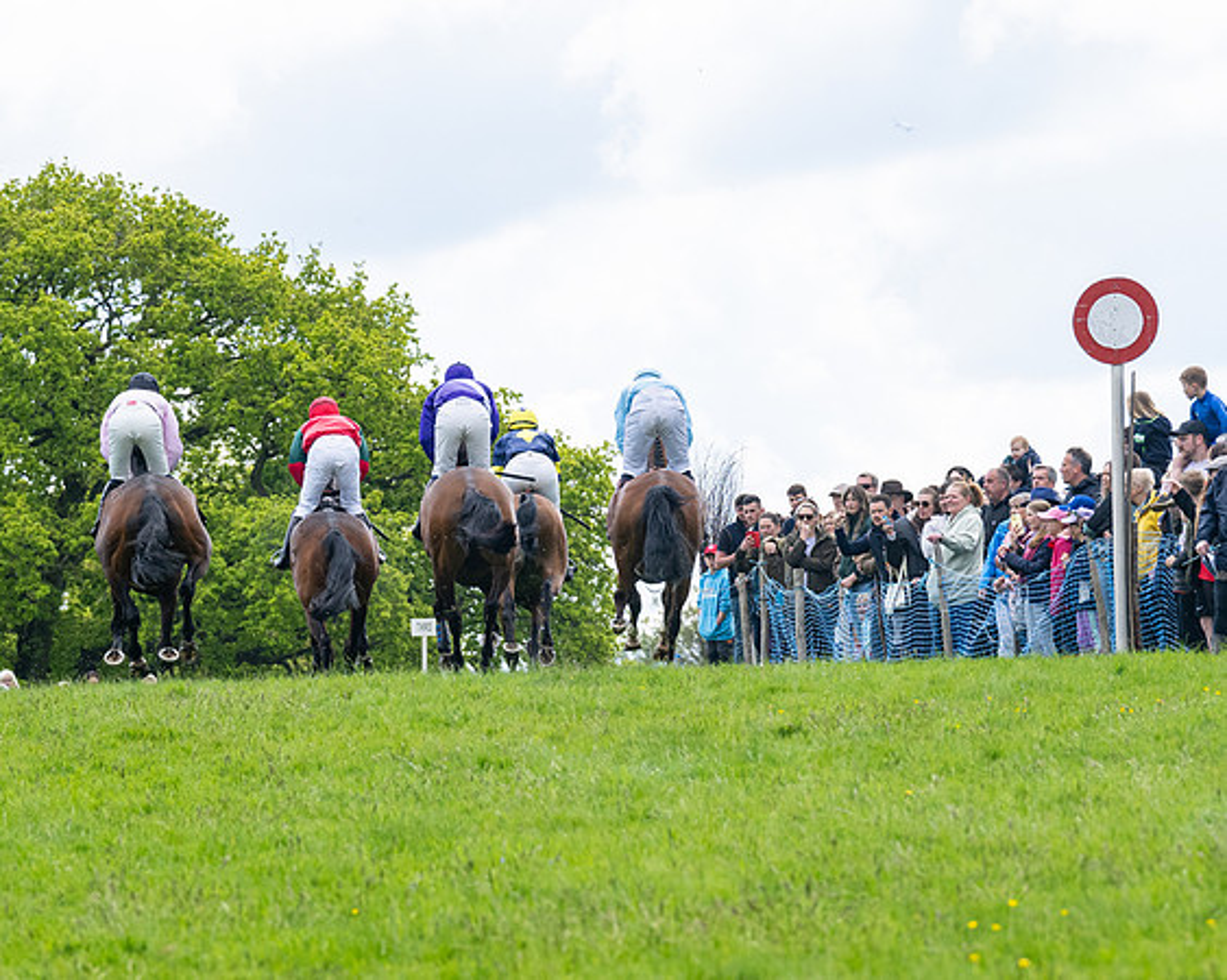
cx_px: 476
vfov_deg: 4.3
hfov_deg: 5.4
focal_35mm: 357
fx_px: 12955
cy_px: 493
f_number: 6.3
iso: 400
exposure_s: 1/1250
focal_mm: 200
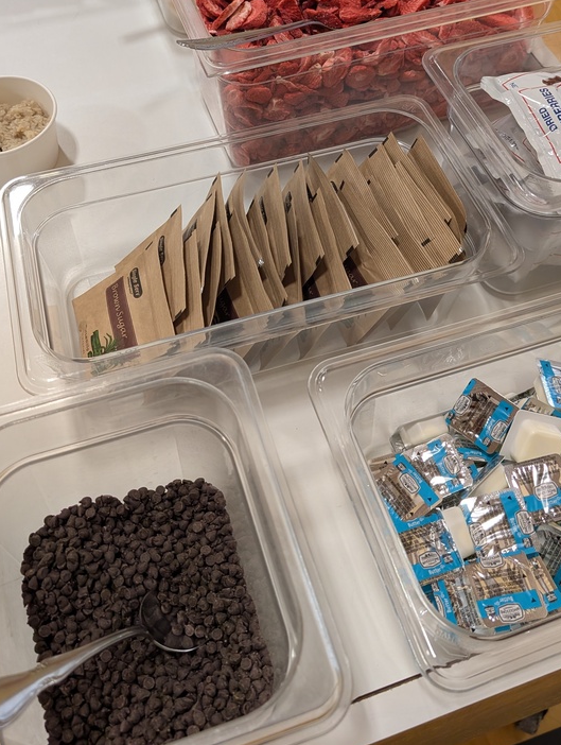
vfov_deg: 50.9
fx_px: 754
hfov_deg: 40.8
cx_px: 253
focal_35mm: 35
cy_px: 212
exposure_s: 1/101
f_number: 1.68
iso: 219
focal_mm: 6.9
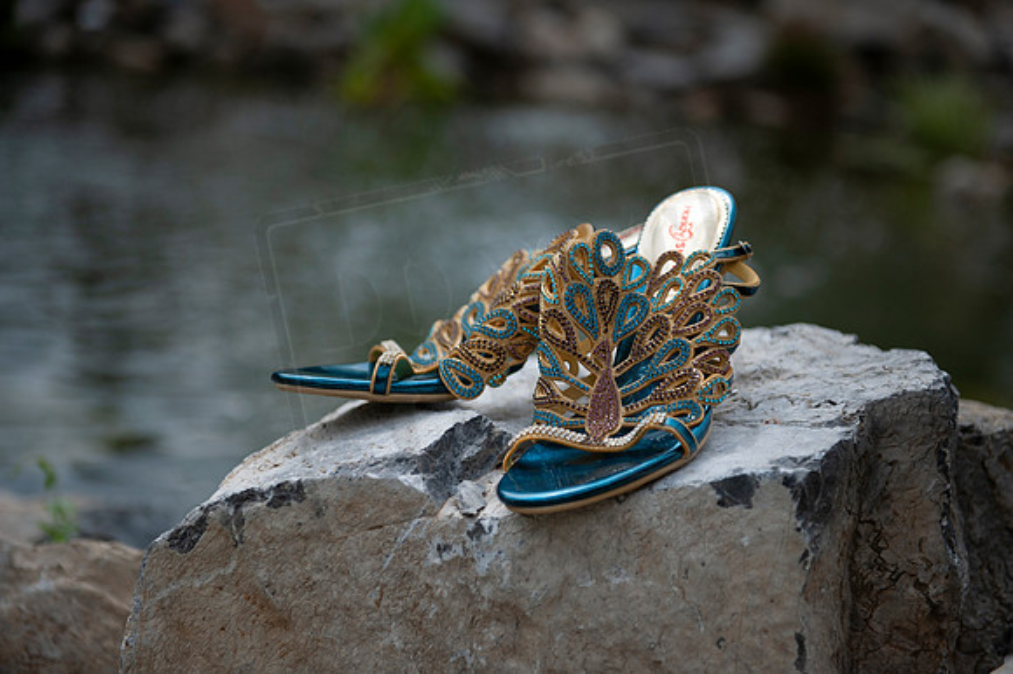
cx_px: 506
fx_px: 1969
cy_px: 337
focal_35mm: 70
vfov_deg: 19.4
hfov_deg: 28.9
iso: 400
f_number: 2.8
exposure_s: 1/8000
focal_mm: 70
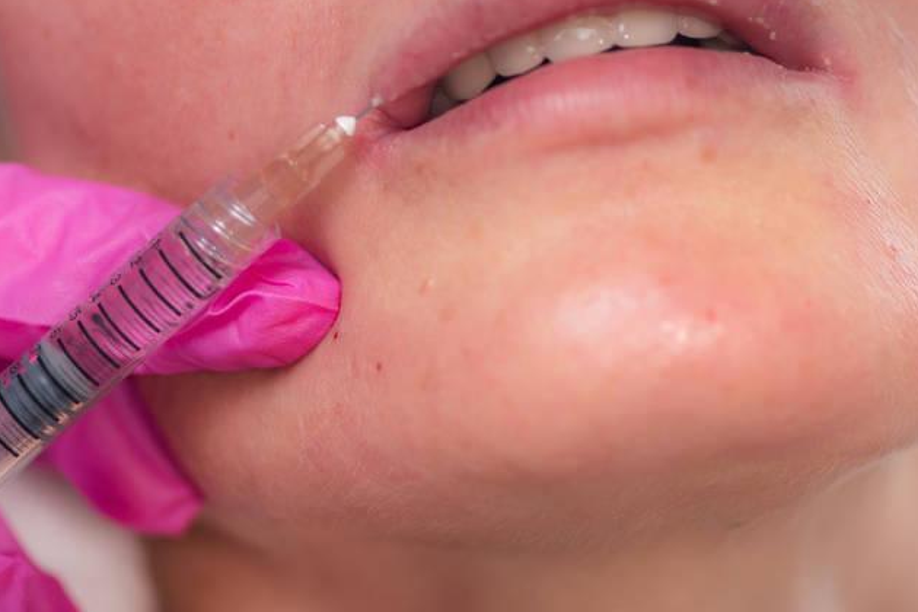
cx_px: 414
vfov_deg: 7.1
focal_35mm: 192
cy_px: 99
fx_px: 4896
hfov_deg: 10.7
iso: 100
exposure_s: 1/200
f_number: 3
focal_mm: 105
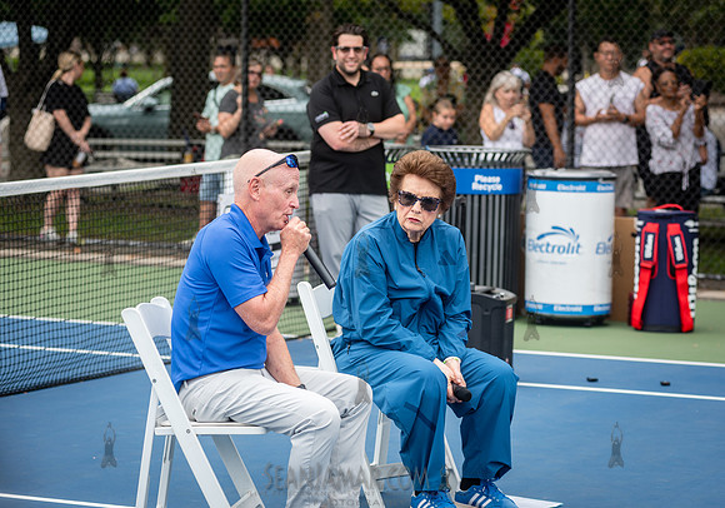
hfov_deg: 16.3
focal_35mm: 124
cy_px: 254
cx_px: 380
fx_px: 2534
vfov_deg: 11.4
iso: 200
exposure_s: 1/160
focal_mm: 120
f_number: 4.5
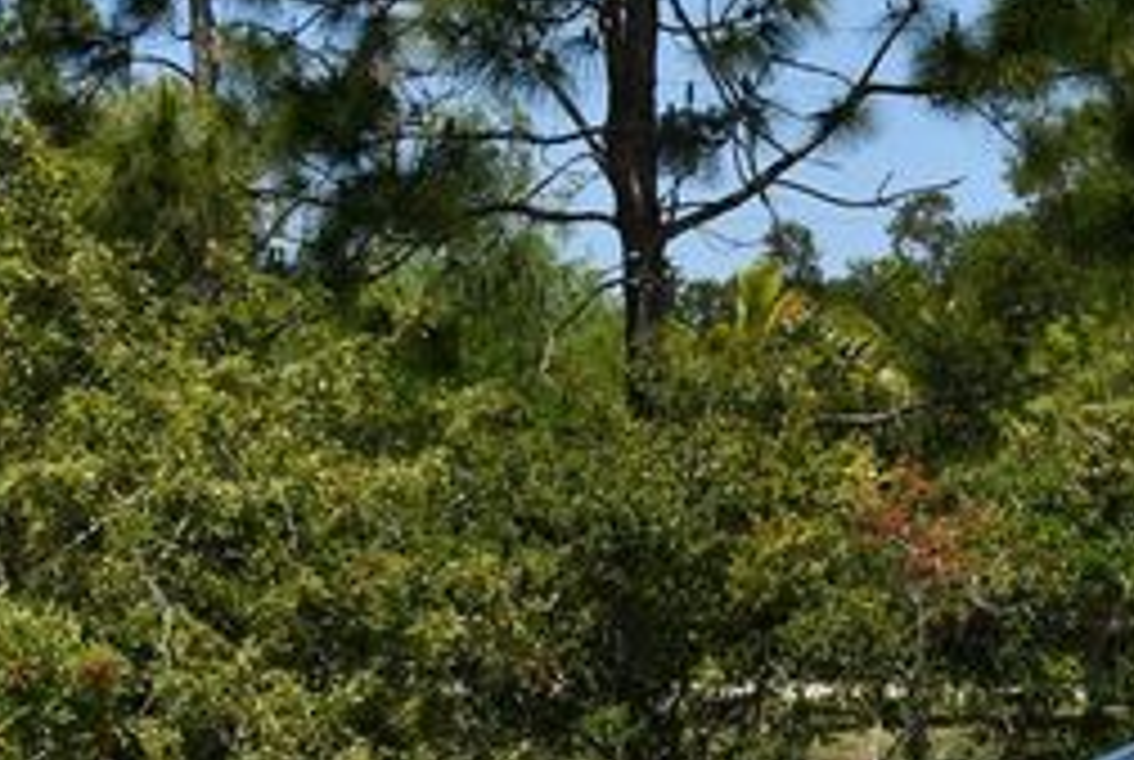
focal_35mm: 132
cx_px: 1305
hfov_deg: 15.0
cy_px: 796
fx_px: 4165
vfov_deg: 10.3
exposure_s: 1/320
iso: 100
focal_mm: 26
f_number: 9
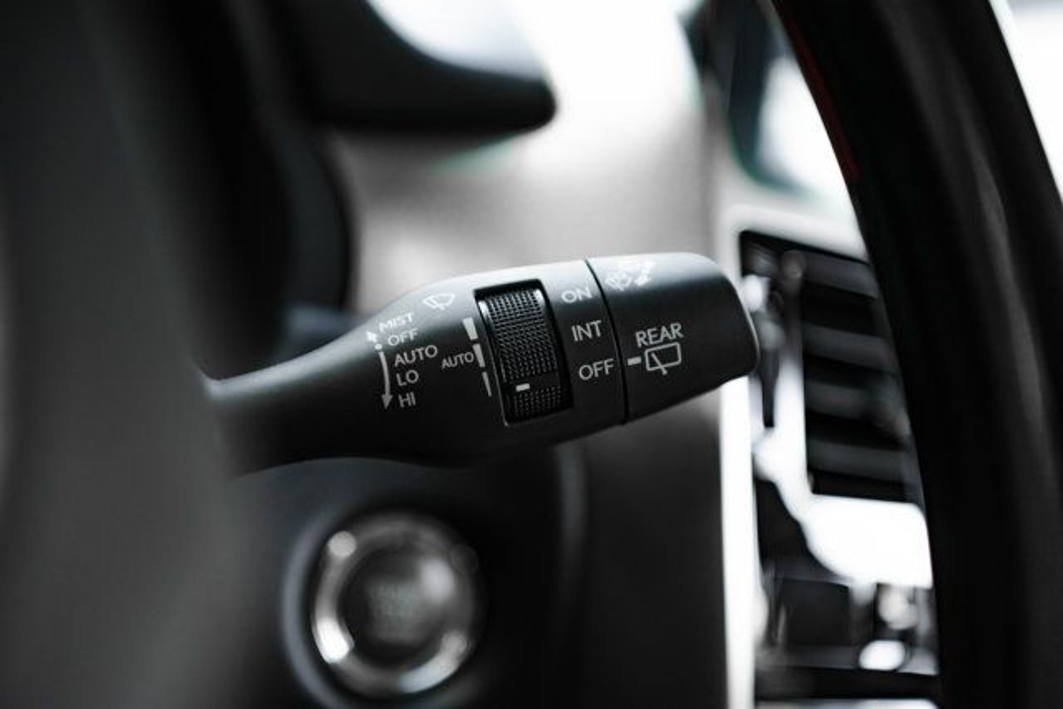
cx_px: 532
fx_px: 1536
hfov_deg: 38.2
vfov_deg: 26.0
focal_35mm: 52
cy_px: 354
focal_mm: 52
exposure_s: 1/200
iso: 800
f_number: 2.8
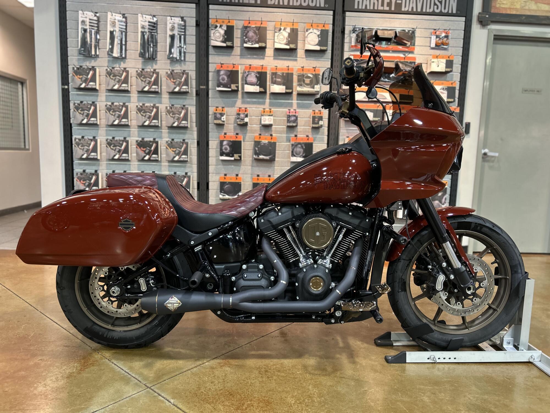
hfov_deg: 67.3
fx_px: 413
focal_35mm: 26
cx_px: 275
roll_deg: -1.5
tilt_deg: -7.3
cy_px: 206
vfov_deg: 53.1
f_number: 1.5
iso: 160
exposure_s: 1/60
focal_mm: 5.7
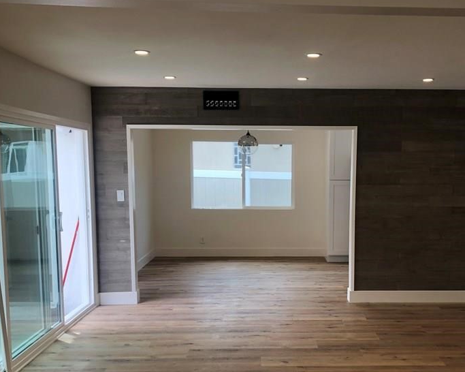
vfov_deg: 36.3
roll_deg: -0.2
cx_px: 292
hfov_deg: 44.4
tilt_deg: -7.9
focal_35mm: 41
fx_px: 564
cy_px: 231
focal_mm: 3.99
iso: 32
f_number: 1.8
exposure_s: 1/120
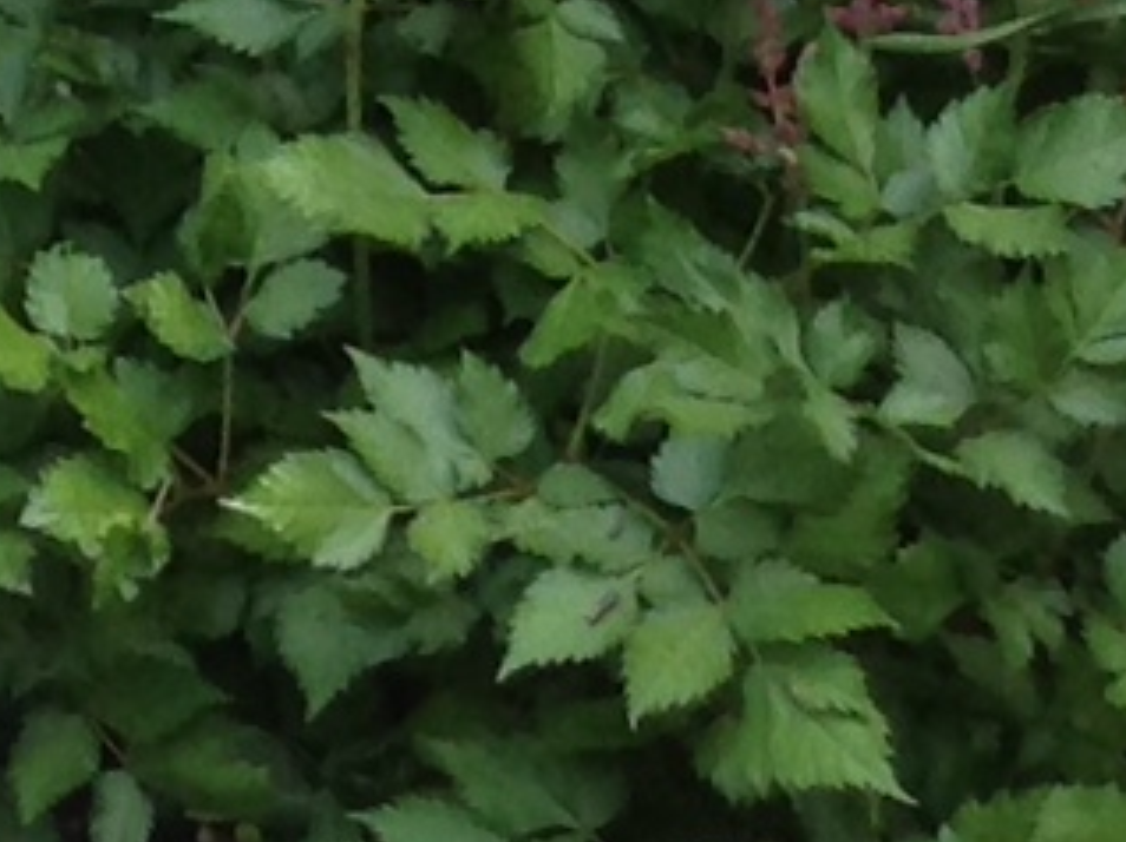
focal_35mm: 226
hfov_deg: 7.8
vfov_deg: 6.0
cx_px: -2022
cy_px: -1748
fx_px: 7346
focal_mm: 4.28
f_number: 2.4
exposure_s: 1/343
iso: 50
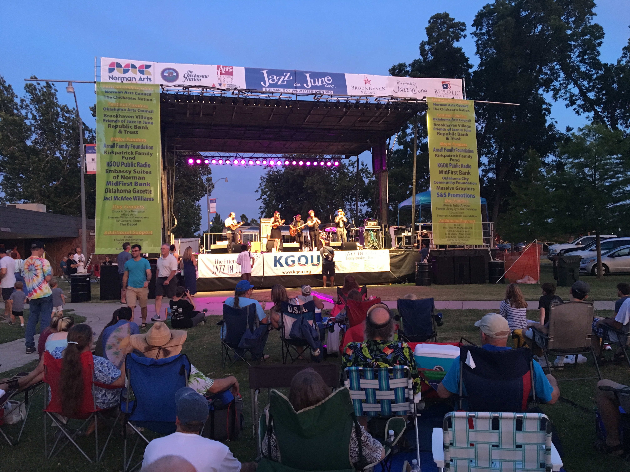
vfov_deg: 48.2
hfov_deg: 61.7
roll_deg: +0.9
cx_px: 315
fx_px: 528
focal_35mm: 29
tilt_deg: +2.1
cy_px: 236
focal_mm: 4.15
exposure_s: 1/24
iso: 200
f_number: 2.2
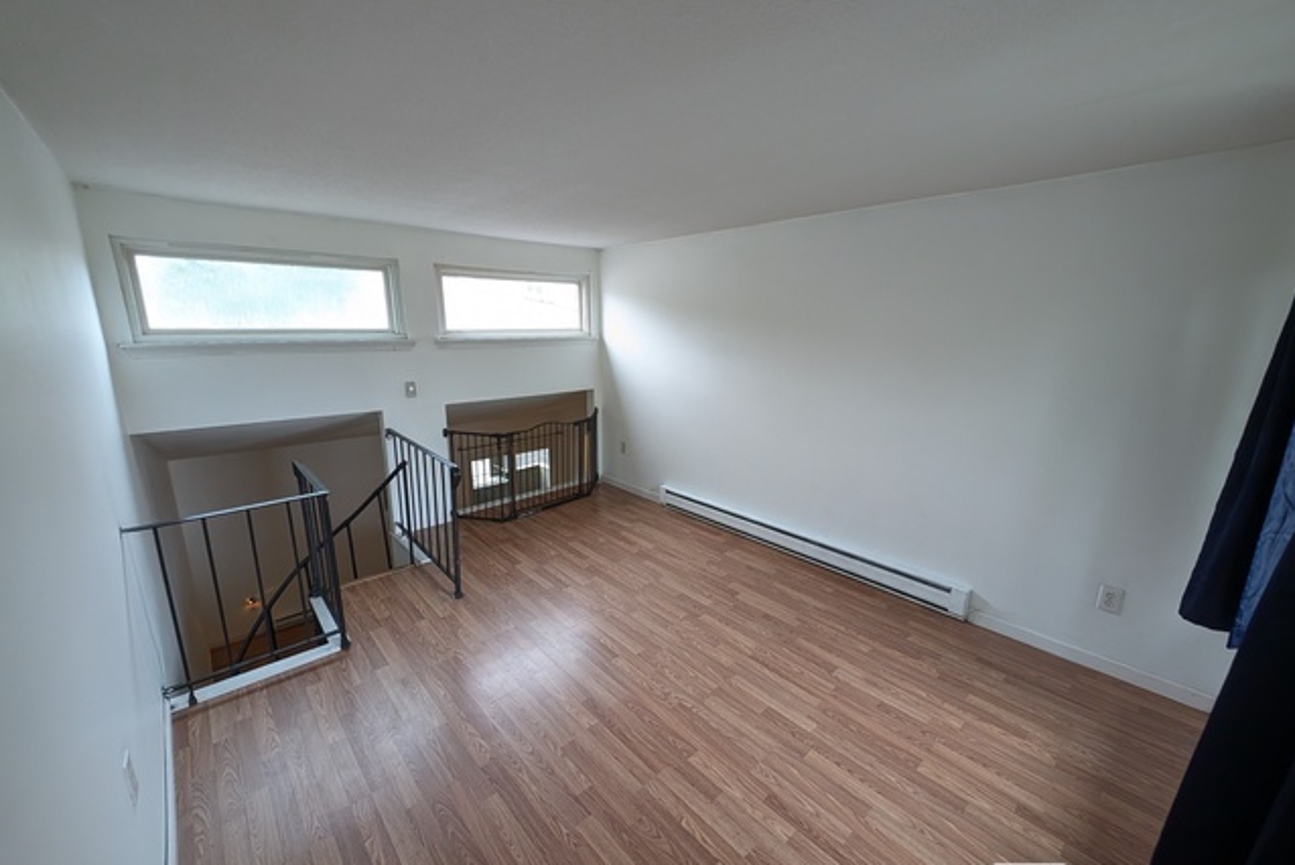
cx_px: 643
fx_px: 468
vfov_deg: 85.5
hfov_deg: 108.3
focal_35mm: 13
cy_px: 437
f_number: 1.95
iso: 383
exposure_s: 1/90
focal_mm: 2.23
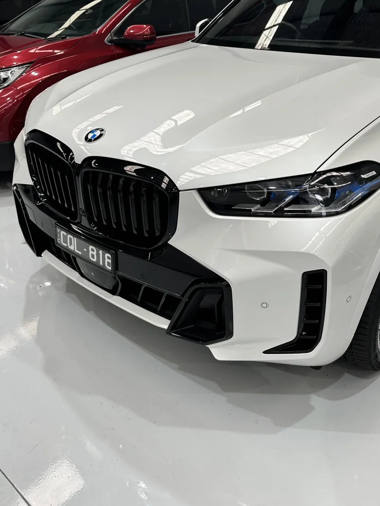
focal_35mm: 32
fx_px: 468
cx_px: 211
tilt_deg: -18.8
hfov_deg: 44.1
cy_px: 171
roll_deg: -3.9
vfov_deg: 55.7
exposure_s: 1/100
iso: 64
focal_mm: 6.86
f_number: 1.78
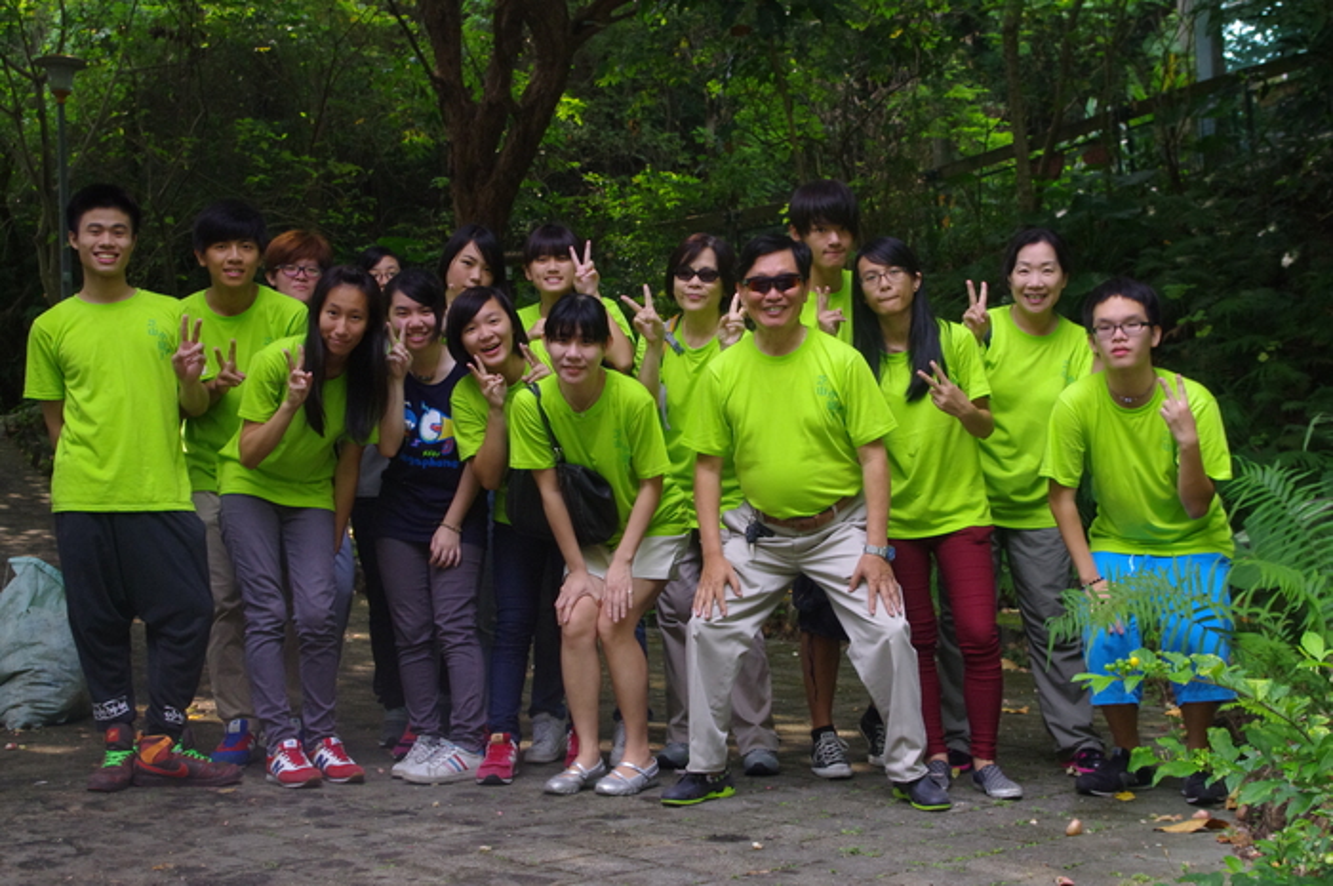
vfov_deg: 27.5
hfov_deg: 40.4
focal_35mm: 49
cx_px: 666
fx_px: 1812
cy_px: 443
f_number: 8
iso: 1600
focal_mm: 32.5
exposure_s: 1/80
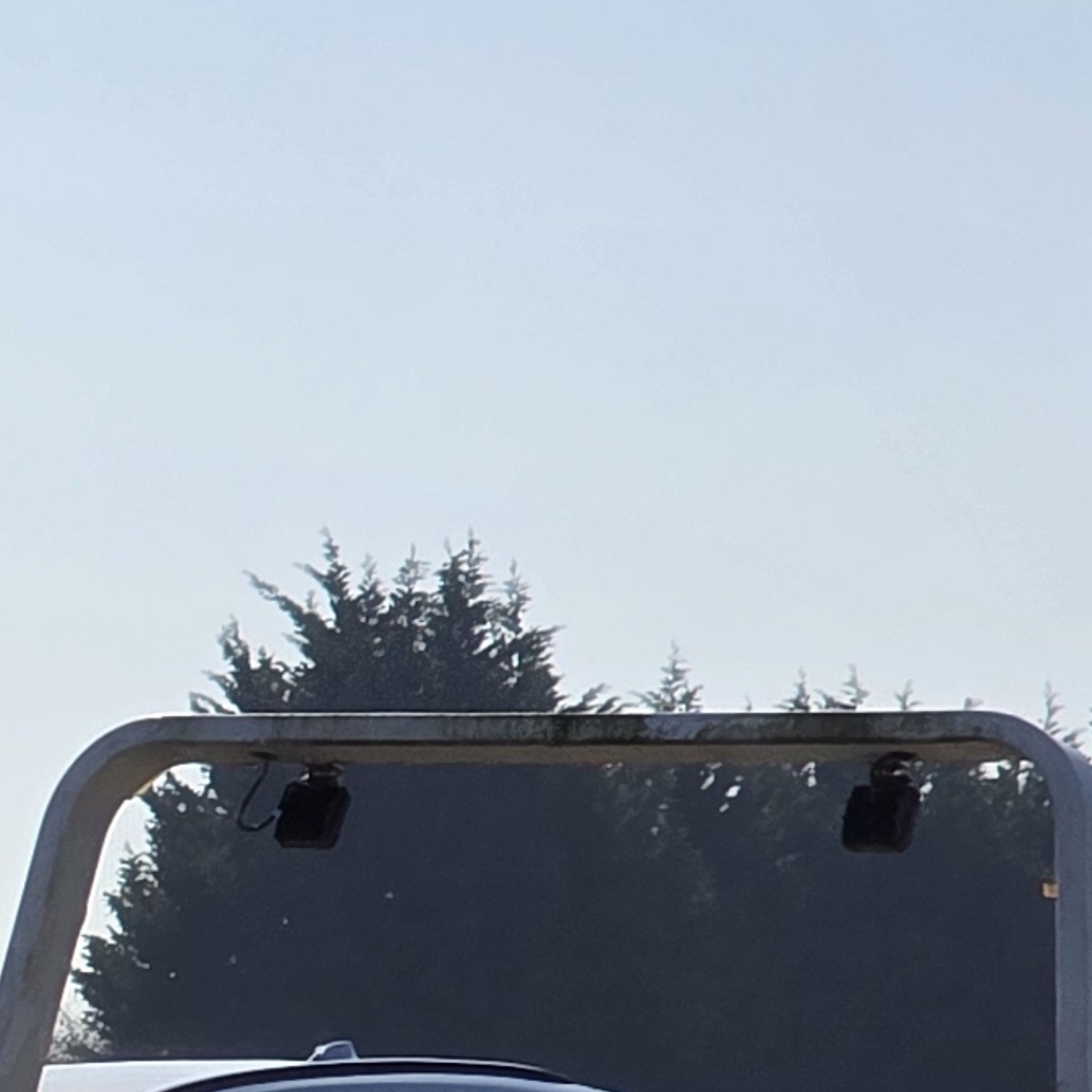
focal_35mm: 362
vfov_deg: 4.8
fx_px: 12920
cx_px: -1214
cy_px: 1192
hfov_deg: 4.8
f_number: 2.4
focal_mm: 7.9
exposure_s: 1/4643
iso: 50
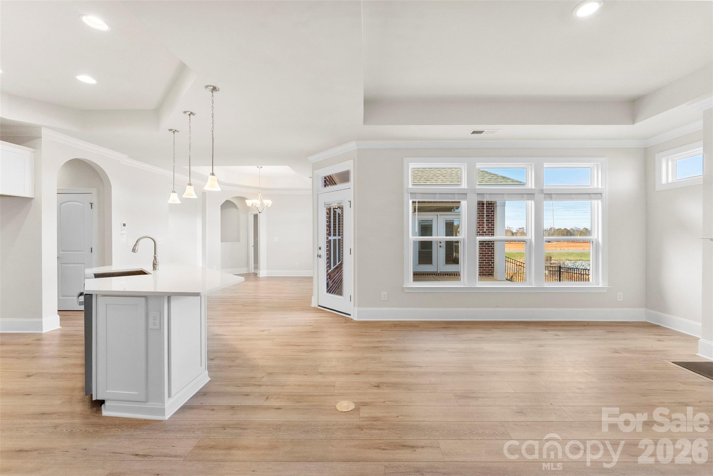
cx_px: 356
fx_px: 277
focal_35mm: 14
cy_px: 238
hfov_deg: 104.2
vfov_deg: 81.3
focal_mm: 14
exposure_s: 1/40
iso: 1250
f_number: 9
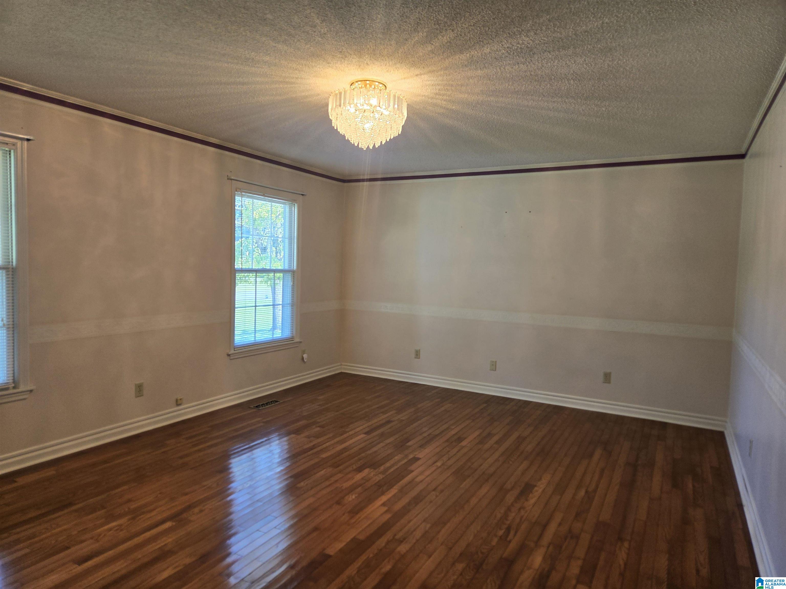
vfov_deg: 58.9
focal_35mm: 23
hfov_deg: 73.9
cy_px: 294
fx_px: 522
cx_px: 393
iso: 100
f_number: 1.8
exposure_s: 1/120
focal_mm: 5.4
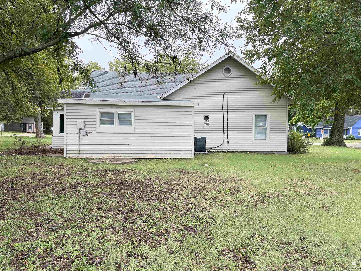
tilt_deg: -1.6
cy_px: 136
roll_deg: +1.3
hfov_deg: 71.6
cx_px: 180
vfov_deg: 56.8
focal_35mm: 24
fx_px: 250
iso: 100
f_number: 1.78
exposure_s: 1/532
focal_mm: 6.76
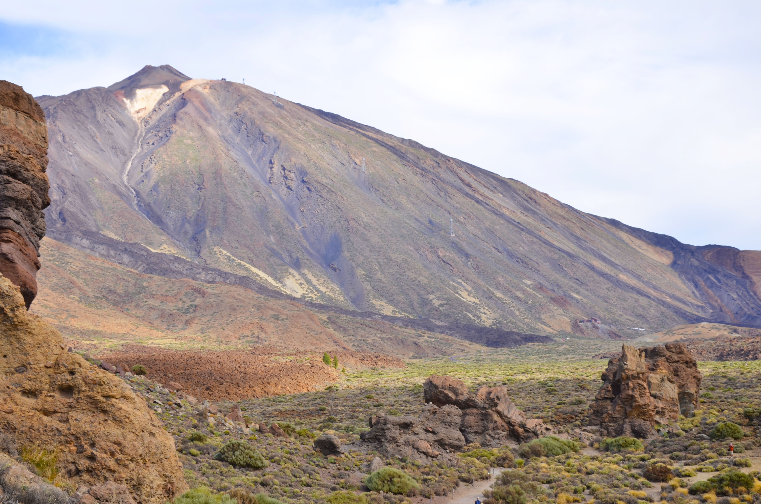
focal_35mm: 57
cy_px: 252
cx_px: 380
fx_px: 1202
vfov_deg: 23.7
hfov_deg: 35.1
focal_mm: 38
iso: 100
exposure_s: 1/200
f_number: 7.1
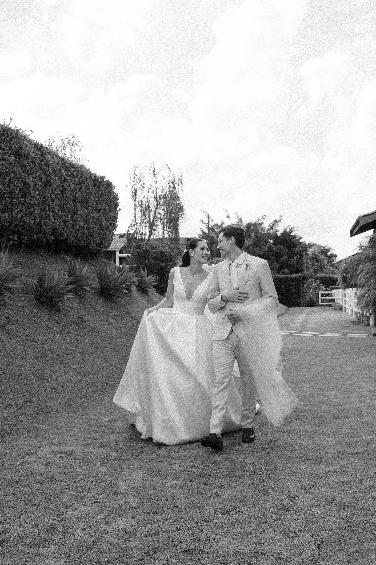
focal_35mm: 42
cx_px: 188
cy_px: 282
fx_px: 658
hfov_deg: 31.9
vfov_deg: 46.4
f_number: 4.5
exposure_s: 1/400
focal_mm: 28
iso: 100
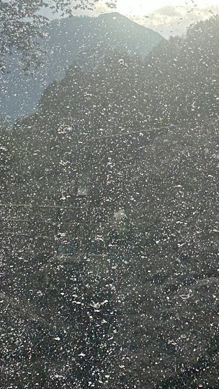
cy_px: 128
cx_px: 142
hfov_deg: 15.7
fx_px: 795
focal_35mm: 77
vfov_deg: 27.3
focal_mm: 6.86
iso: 80
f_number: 1.78
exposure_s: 1/1664
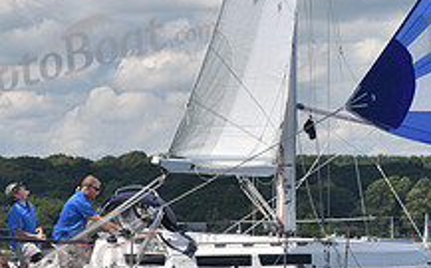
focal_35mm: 213
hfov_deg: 9.8
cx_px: 322
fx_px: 2499
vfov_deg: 6.1
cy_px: 132
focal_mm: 78
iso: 250
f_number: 4.5
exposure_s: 1/1250
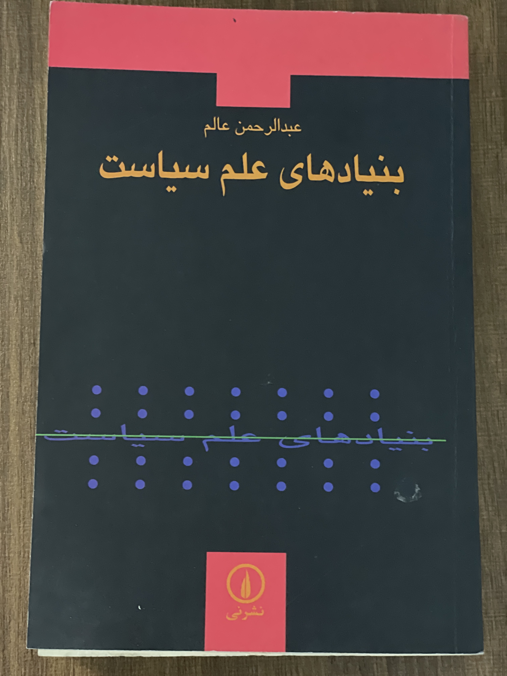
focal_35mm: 52
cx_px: 254
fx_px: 1015
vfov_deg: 36.8
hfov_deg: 28.0
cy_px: 338
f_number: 2
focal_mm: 6
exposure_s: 1/30
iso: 1600
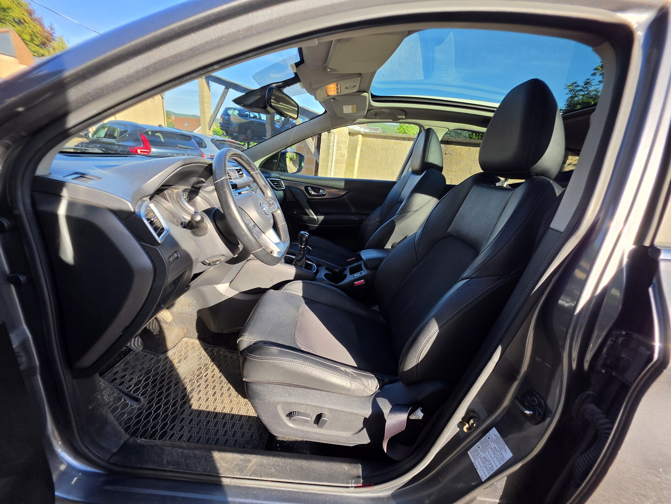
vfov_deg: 89.9
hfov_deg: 106.2
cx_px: 336
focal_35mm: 13
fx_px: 252
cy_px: 252
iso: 32
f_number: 1.9
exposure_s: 1/401
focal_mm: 2.2
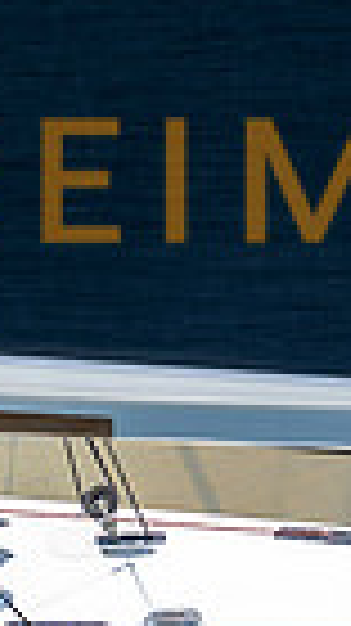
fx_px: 16261
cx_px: 194
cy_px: 153
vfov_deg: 2.2
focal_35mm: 981
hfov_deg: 1.2
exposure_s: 1/1600
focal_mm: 220
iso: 400
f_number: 5
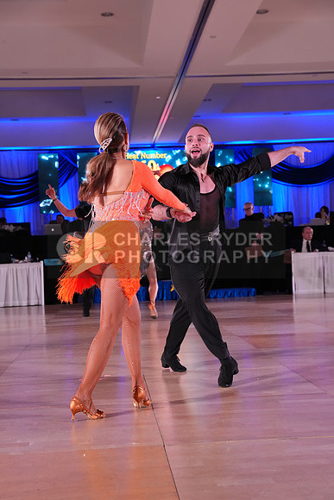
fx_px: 755
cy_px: 250
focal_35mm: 54
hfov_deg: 24.9
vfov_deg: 36.7
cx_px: 167
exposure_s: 1/250
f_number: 5
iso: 3200
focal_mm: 54.3
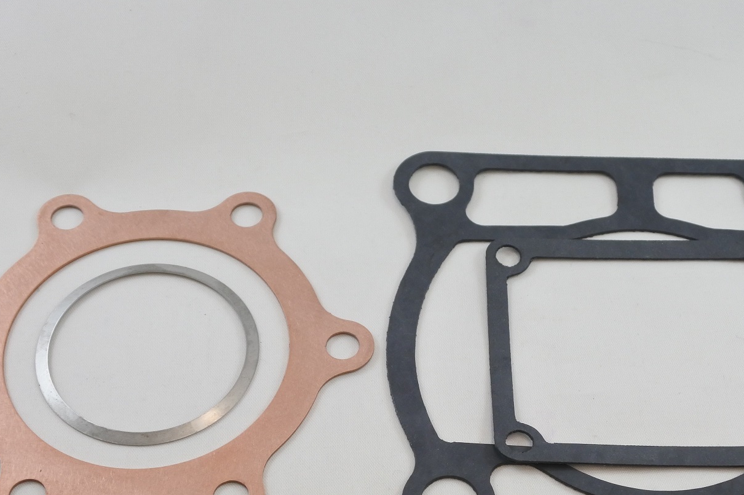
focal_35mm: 55
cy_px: 331
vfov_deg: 24.5
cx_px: 427
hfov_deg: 36.2
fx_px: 1136
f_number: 4.2
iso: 400
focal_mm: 14.7
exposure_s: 1/200
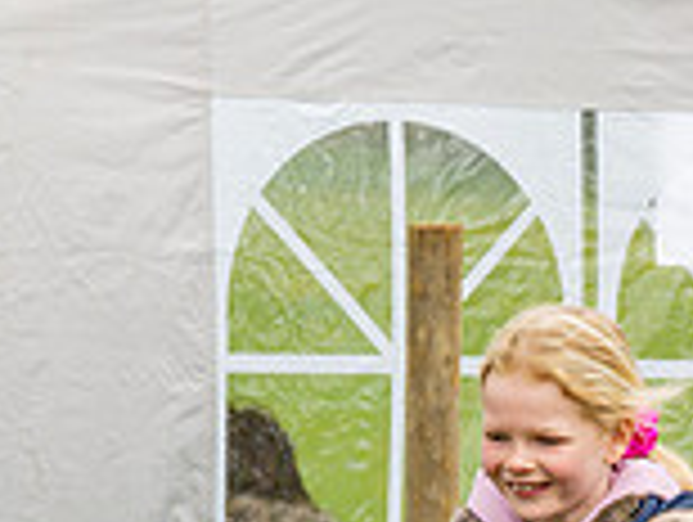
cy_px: 936
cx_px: 541
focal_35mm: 311
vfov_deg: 4.7
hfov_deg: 6.4
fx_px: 6236
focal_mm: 70
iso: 400
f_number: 4.5
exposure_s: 1/2000
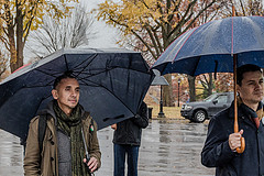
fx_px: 425
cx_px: 81
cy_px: 133
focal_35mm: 58
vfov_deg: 23.1
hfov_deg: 34.1
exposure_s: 1/400
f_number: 5.6
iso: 640
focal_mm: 24
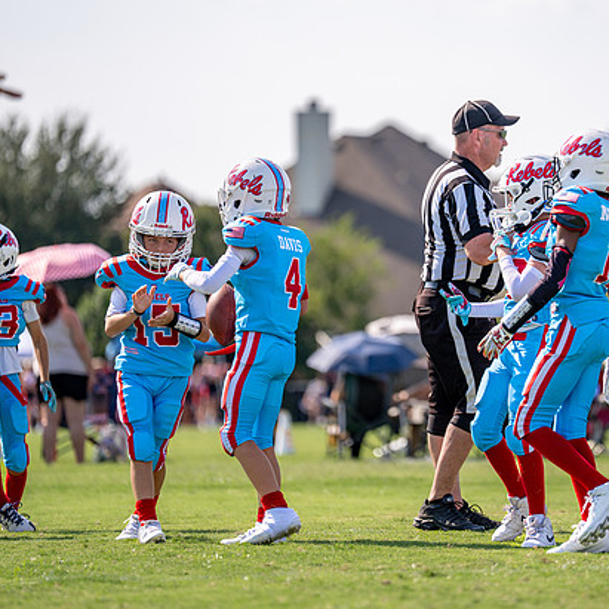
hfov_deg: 6.8
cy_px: 280
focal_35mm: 256
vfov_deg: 6.8
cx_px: 442
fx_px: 5095
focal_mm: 182
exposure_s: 1/3200
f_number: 2.8
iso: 125
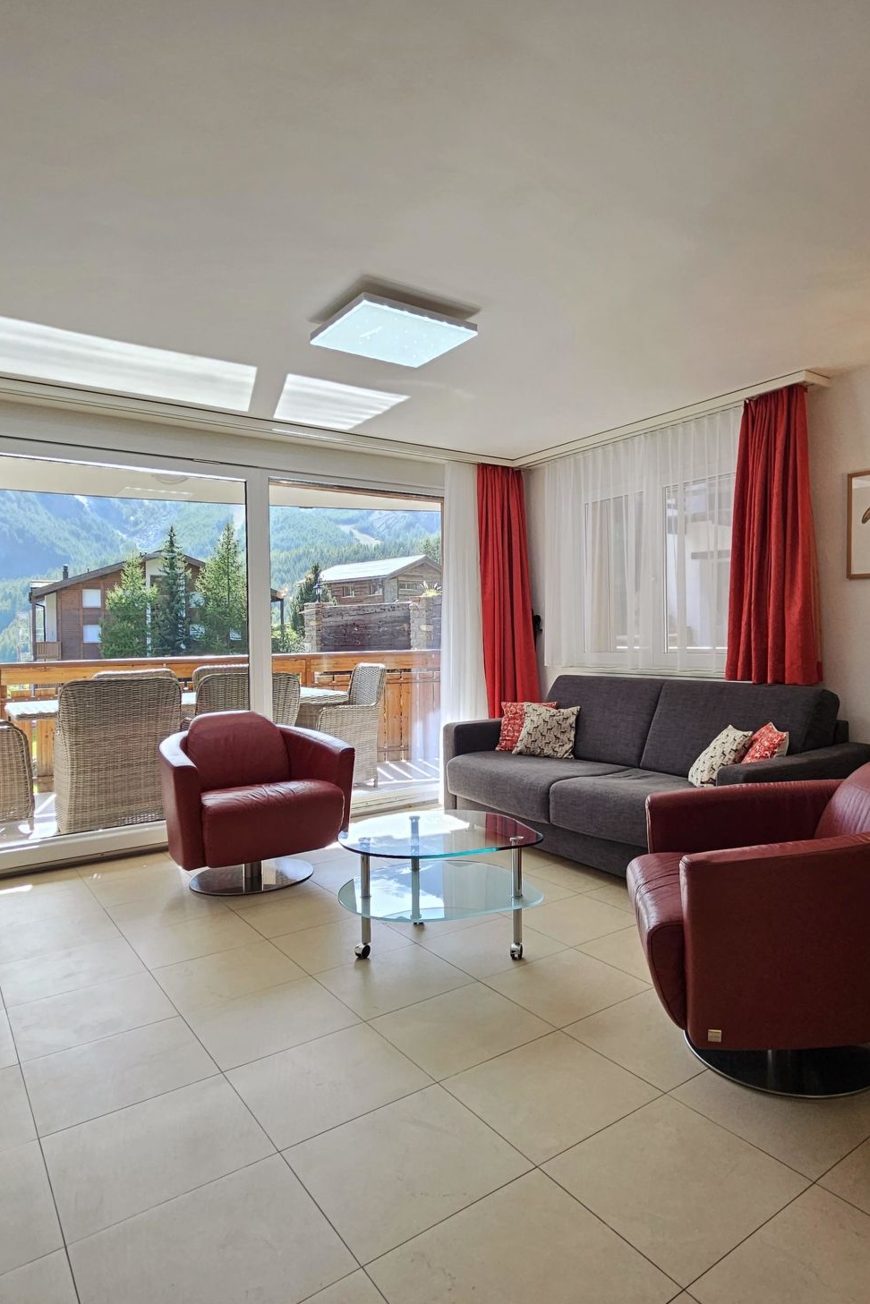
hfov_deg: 63.6
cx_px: 549
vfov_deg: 86.9
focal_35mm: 19
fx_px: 688
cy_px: 645
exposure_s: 1/176
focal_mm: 2.2
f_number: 2.2
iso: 50
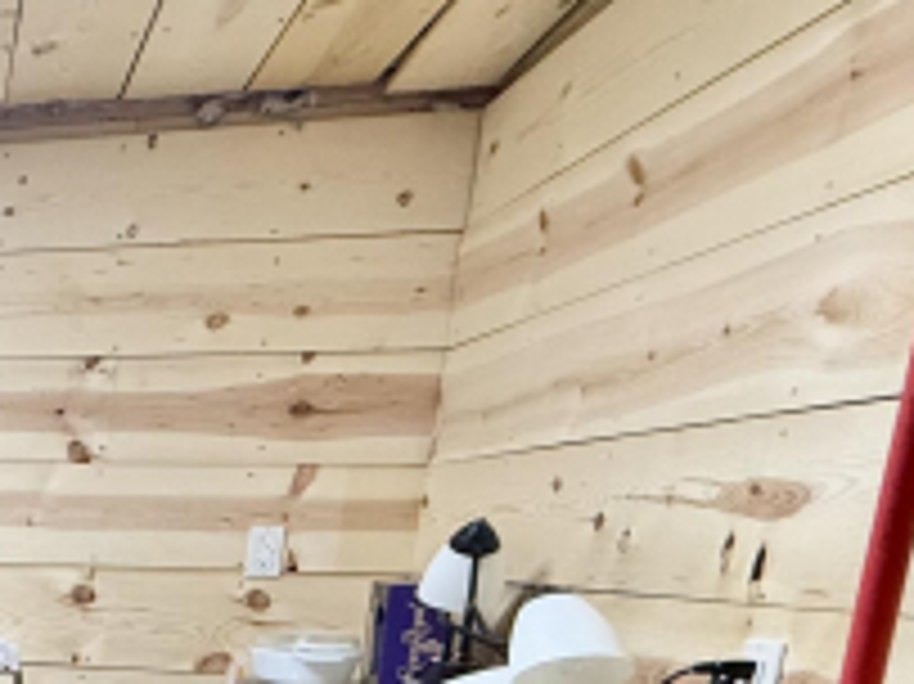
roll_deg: -1.8
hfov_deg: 28.0
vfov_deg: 28.6
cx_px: -448
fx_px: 1214
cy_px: 752
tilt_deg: -10.0
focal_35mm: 46
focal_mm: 2.22
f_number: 2.2
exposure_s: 1/60
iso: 320
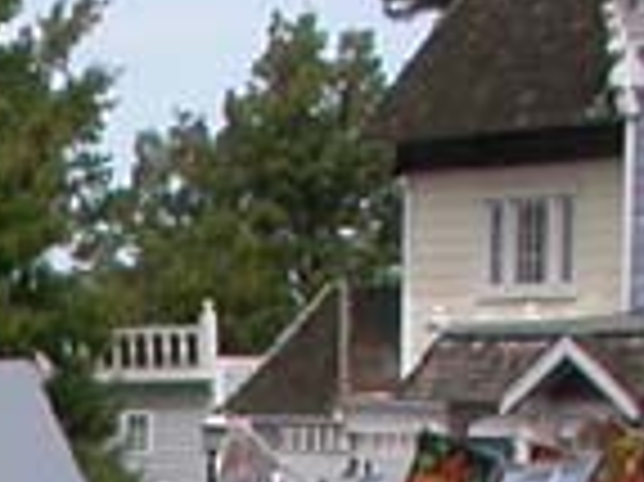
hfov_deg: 7.0
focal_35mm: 272
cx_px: -793
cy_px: 1568
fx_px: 5056
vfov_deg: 5.1
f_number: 6.7
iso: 100
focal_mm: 7.85
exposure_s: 1/310
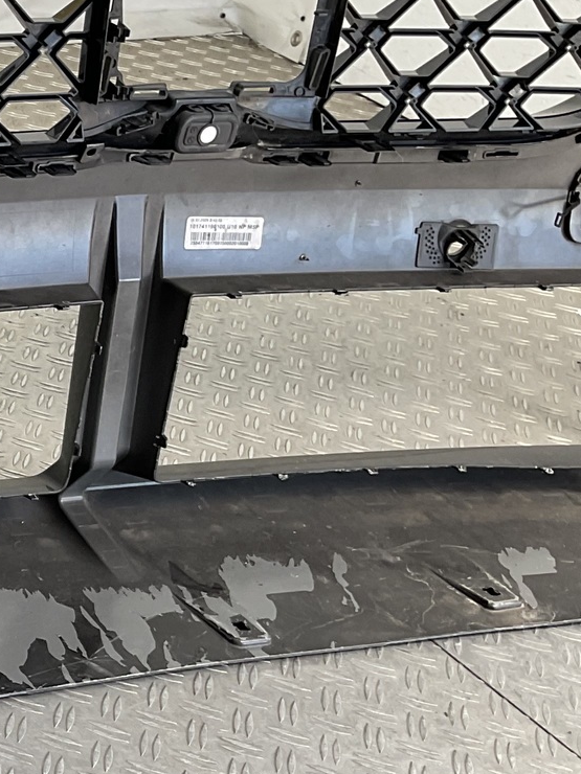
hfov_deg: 16.0
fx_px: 1768
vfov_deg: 24.7
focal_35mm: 79
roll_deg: -7.6
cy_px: 414
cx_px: -450
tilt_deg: -31.4
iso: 20
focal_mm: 3
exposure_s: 1/100
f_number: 1.8
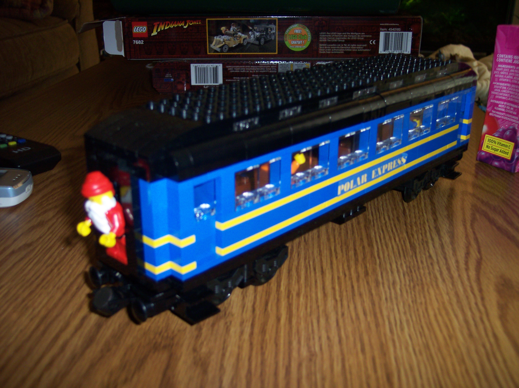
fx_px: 569
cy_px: 194
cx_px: 260
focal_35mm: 38
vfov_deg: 37.7
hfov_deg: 49.0
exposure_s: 1/30
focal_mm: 8
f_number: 2.8
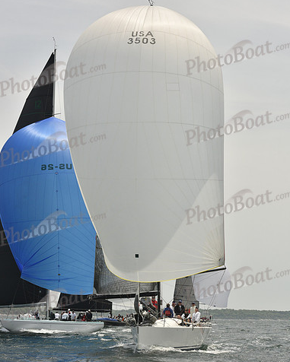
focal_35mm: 80
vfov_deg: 23.8
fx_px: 858
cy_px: 176
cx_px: 146
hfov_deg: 19.2
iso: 400
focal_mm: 70
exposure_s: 1/1250
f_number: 11
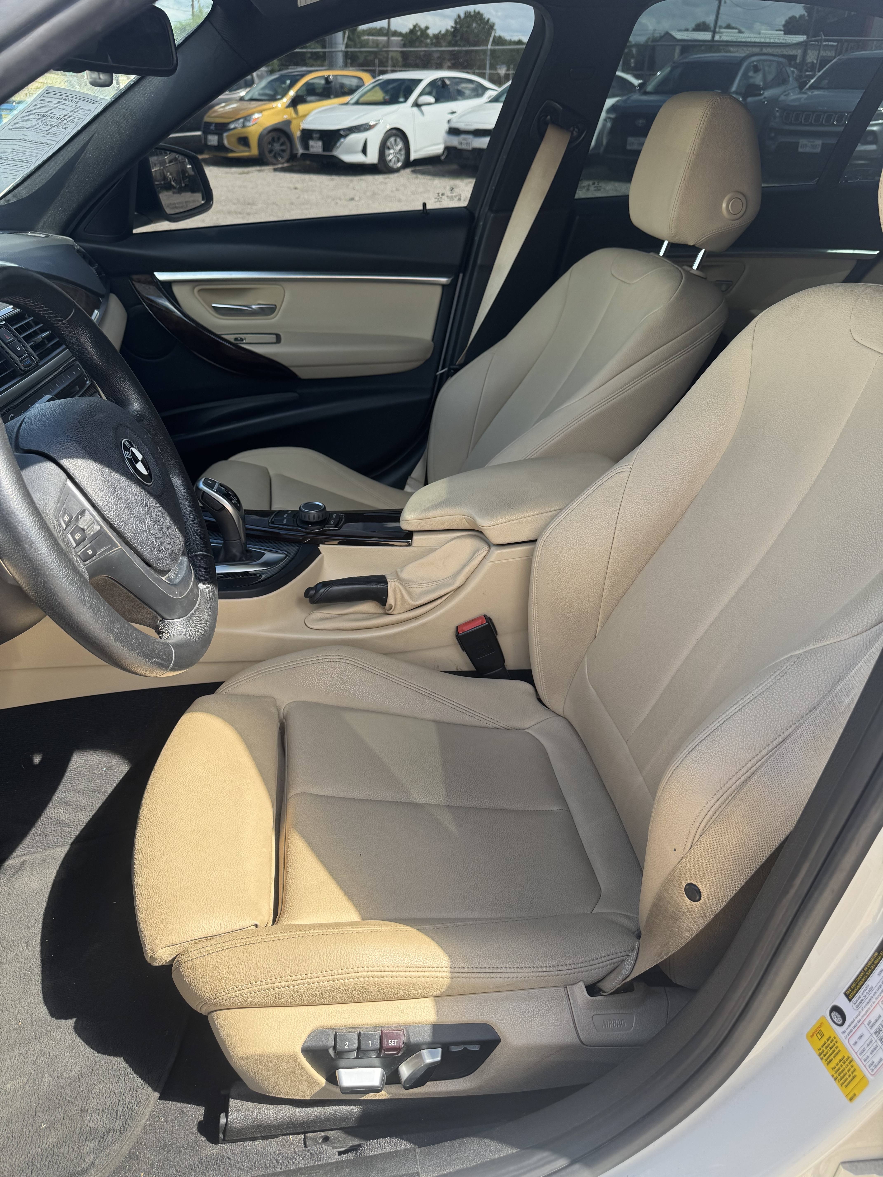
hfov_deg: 56.8
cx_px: 442
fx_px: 816
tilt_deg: -31.7
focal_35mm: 24
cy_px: 588
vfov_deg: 71.6
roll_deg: -1.6
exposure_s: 1/582
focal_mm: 6.76
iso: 80
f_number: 1.78
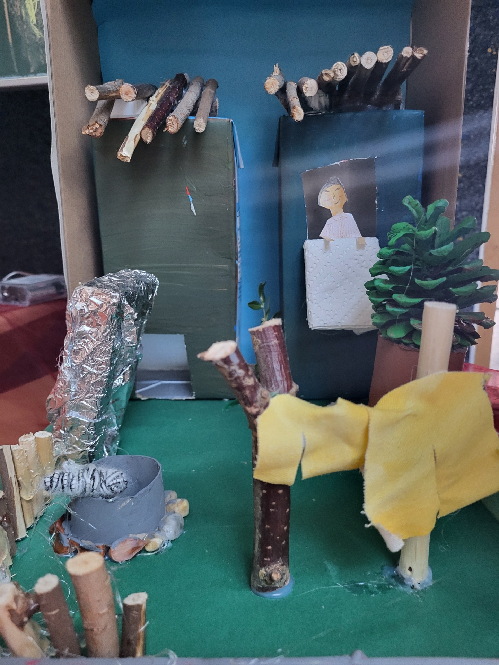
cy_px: 332
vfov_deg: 67.3
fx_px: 500
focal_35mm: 26
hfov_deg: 53.1
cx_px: 250
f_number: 1.8
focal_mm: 5.4
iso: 640
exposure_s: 1/50
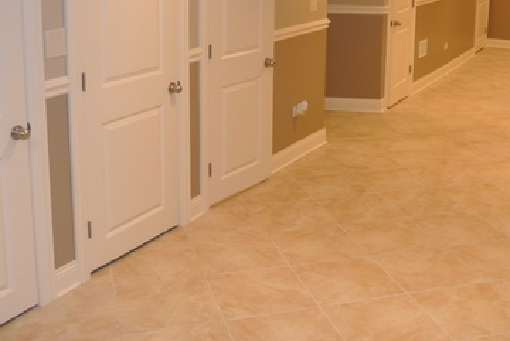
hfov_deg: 41.0
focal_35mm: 48
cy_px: 74
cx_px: 289
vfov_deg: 27.6
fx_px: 681
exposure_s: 1/60
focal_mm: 10
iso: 800
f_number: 3.5
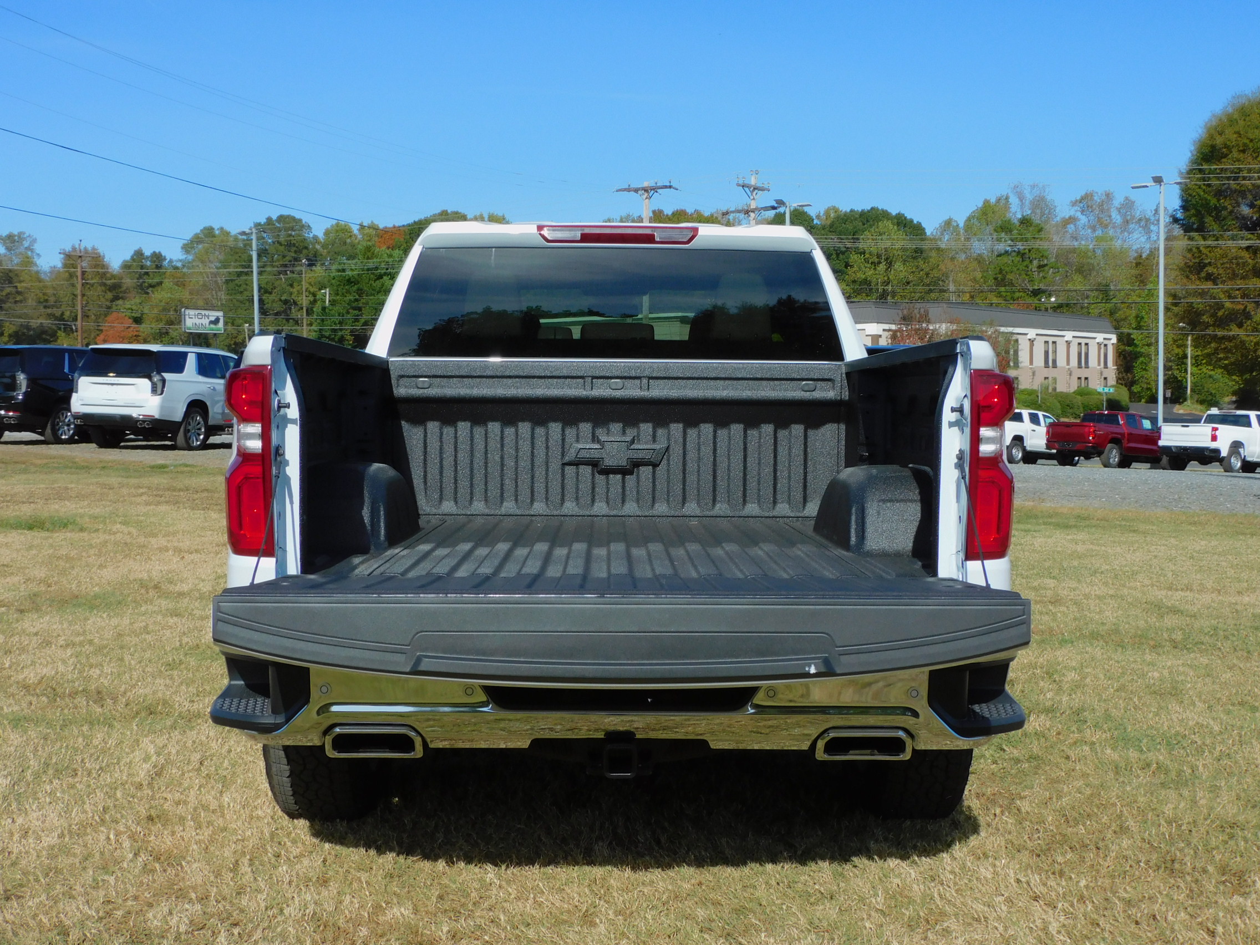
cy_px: 472
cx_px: 630
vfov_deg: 36.0
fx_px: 1456
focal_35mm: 40
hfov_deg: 46.8
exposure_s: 1/1250
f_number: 3.8
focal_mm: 7.2
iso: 125
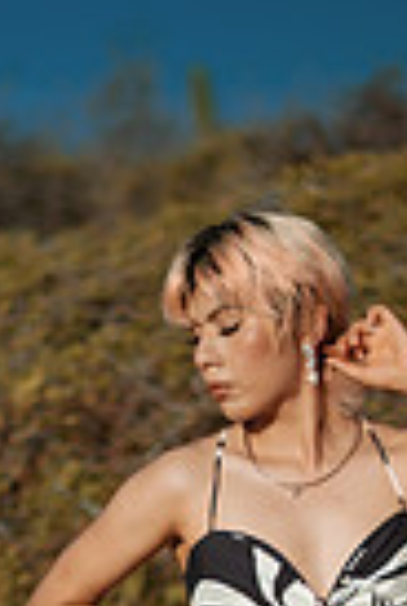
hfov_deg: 7.3
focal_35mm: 190
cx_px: 319
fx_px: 3206
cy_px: 796
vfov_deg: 10.6
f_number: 1.4
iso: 50
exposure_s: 1/8000
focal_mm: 58
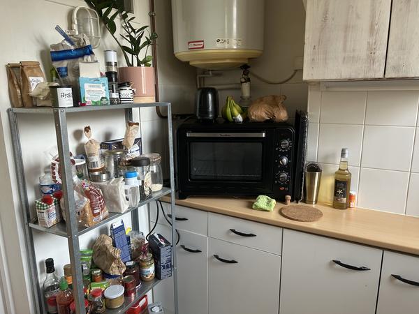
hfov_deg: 67.3
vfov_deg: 53.1
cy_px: 157
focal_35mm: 26
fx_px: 315
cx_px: 210
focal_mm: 5.7
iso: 125
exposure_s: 1/65
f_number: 1.5
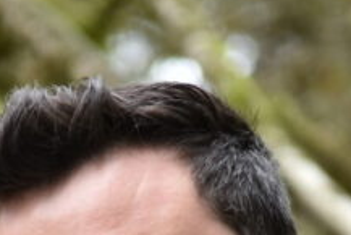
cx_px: 47
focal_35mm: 330
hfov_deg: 6.2
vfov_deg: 4.1
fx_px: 3220
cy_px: 477
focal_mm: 70
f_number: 2.8
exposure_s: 1/350
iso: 800
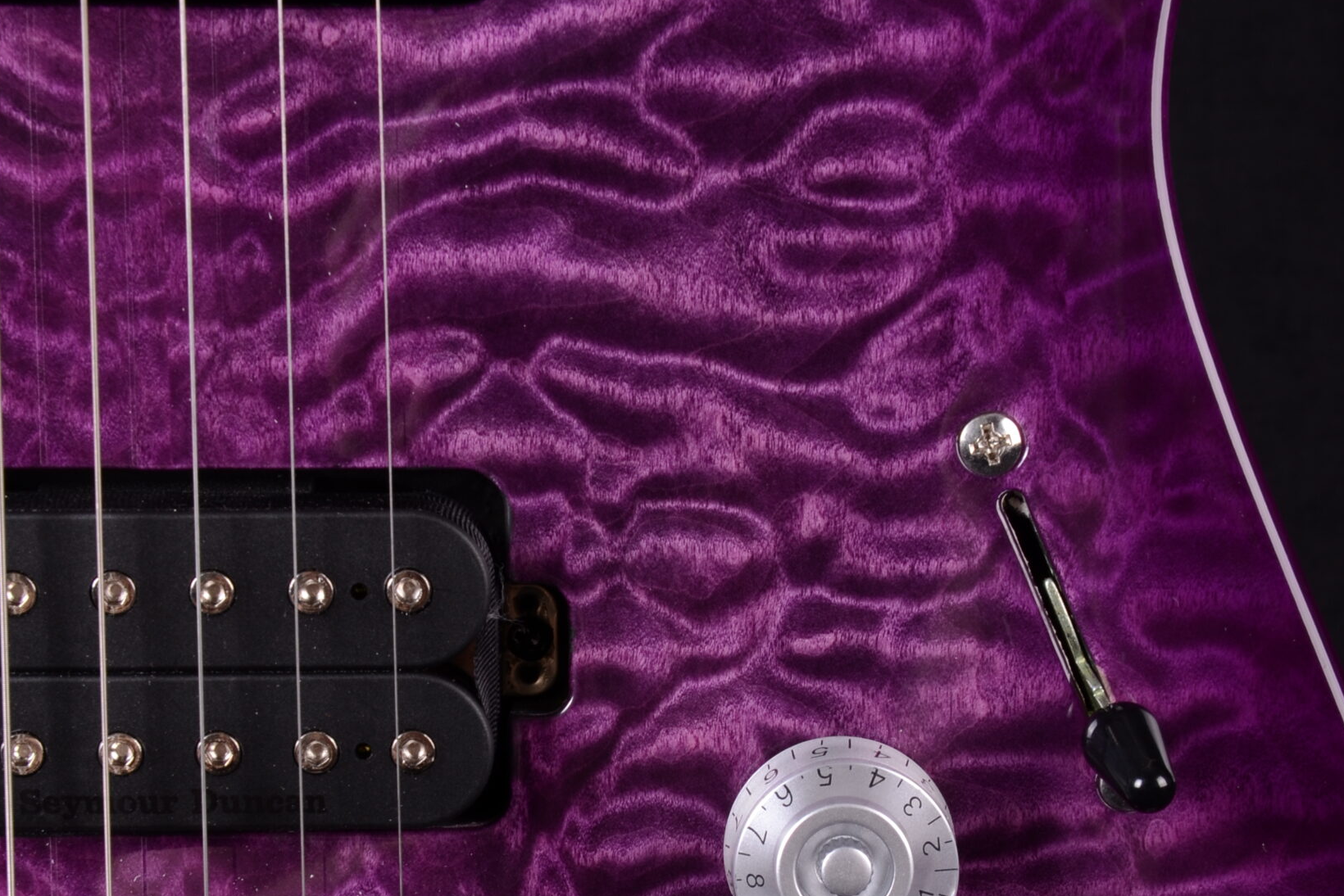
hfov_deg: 24.8
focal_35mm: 82
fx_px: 3053
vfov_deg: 16.6
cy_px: 723
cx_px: 685
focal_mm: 35
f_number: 13
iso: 200
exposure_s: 1/200
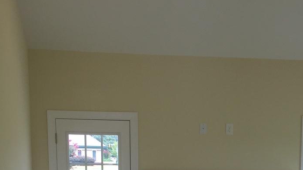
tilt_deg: -7.2
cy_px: 250
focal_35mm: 74
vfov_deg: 15.2
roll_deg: -0.7
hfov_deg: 28.4
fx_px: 595
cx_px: 207
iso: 32
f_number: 2.2
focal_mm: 4.15
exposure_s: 1/125
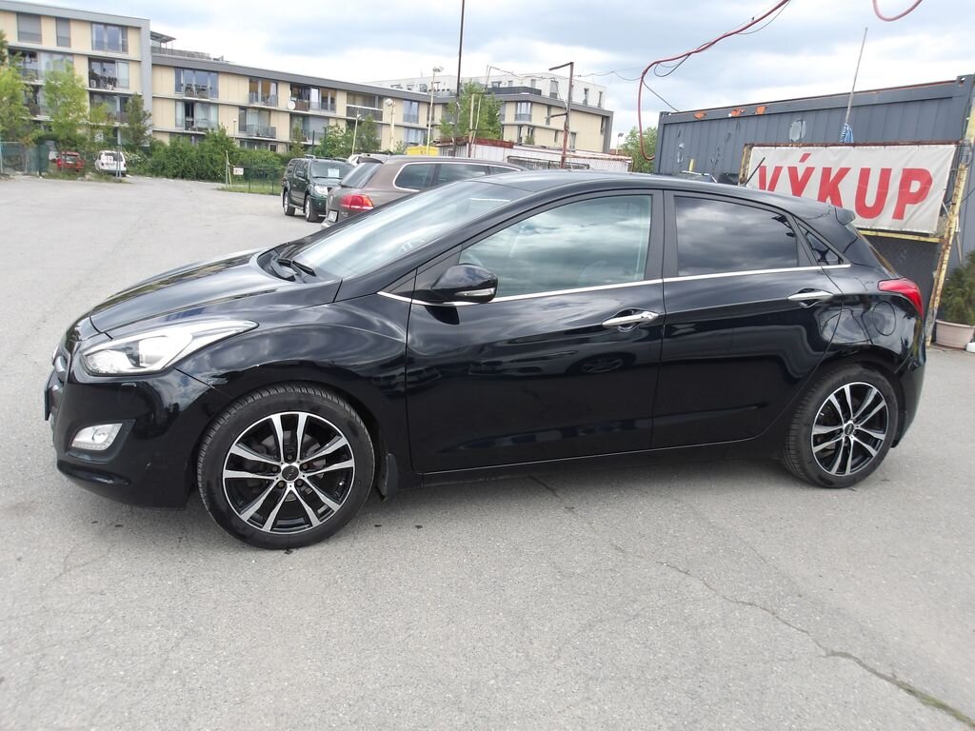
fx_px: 760
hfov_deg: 65.3
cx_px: 488
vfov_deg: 51.4
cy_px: 366
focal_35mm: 27
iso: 100
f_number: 3
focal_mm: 4.9
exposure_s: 1/370
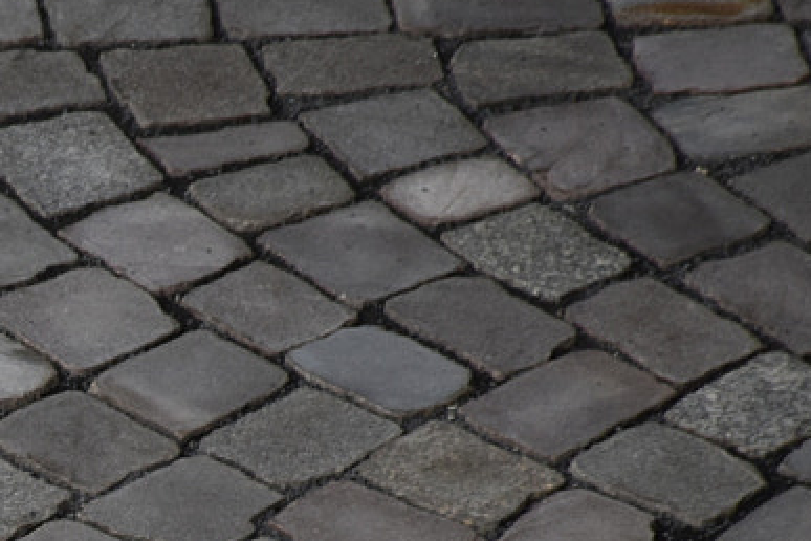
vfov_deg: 1.6
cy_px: 600
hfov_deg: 2.4
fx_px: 19553
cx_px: -386
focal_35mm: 868
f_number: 5.6
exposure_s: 1/250
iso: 400
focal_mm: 140
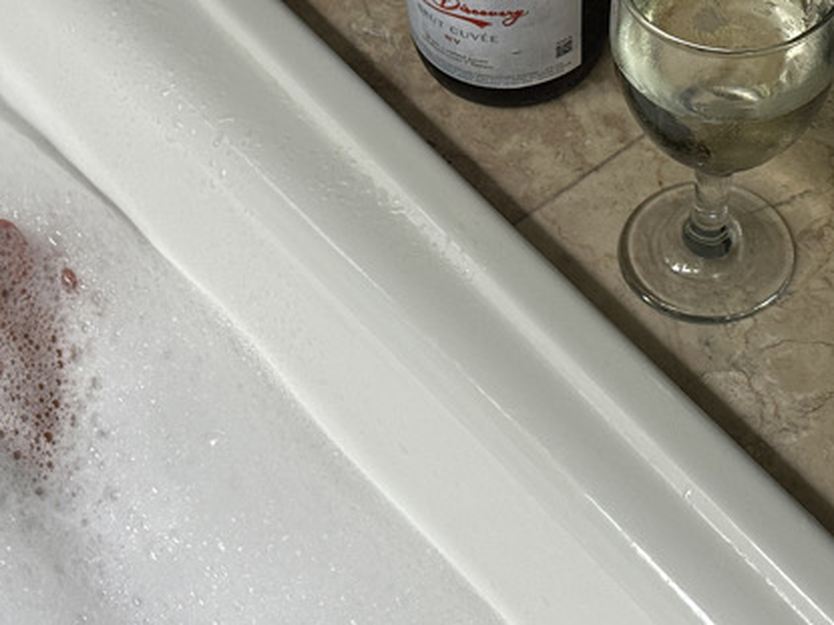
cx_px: 275
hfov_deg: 24.0
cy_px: 190
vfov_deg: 18.1
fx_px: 1951
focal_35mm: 81
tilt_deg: -53.8
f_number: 1.78
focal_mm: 6.86
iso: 64
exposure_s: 1/170
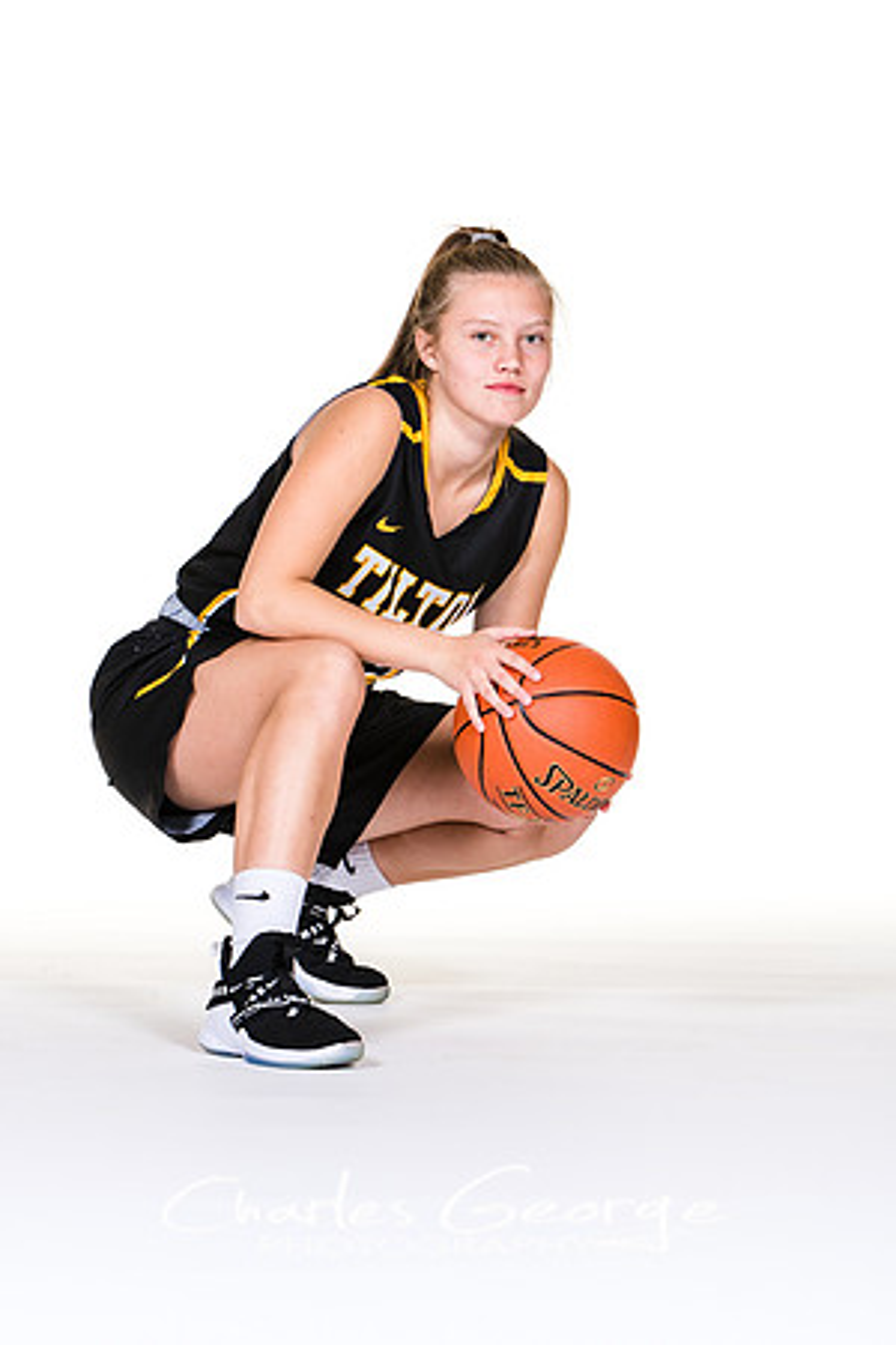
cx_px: 448
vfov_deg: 11.0
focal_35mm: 188
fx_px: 6999
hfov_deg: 7.3
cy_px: 672
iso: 200
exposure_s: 1/160
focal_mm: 125
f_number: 6.3
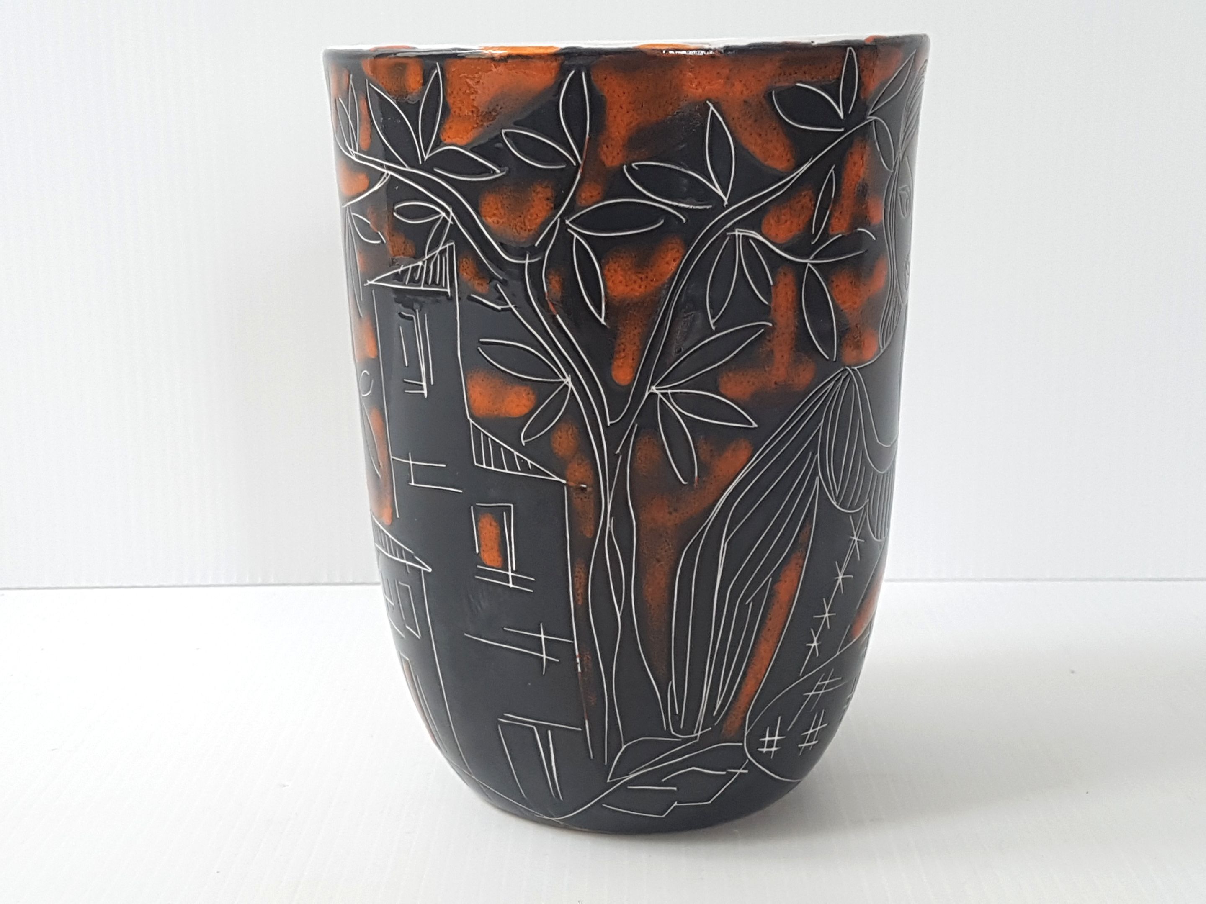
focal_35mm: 26
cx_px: 603
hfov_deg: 67.3
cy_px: 452
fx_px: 906
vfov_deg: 53.1
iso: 100
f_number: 1.7
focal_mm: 4.2
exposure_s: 1/100
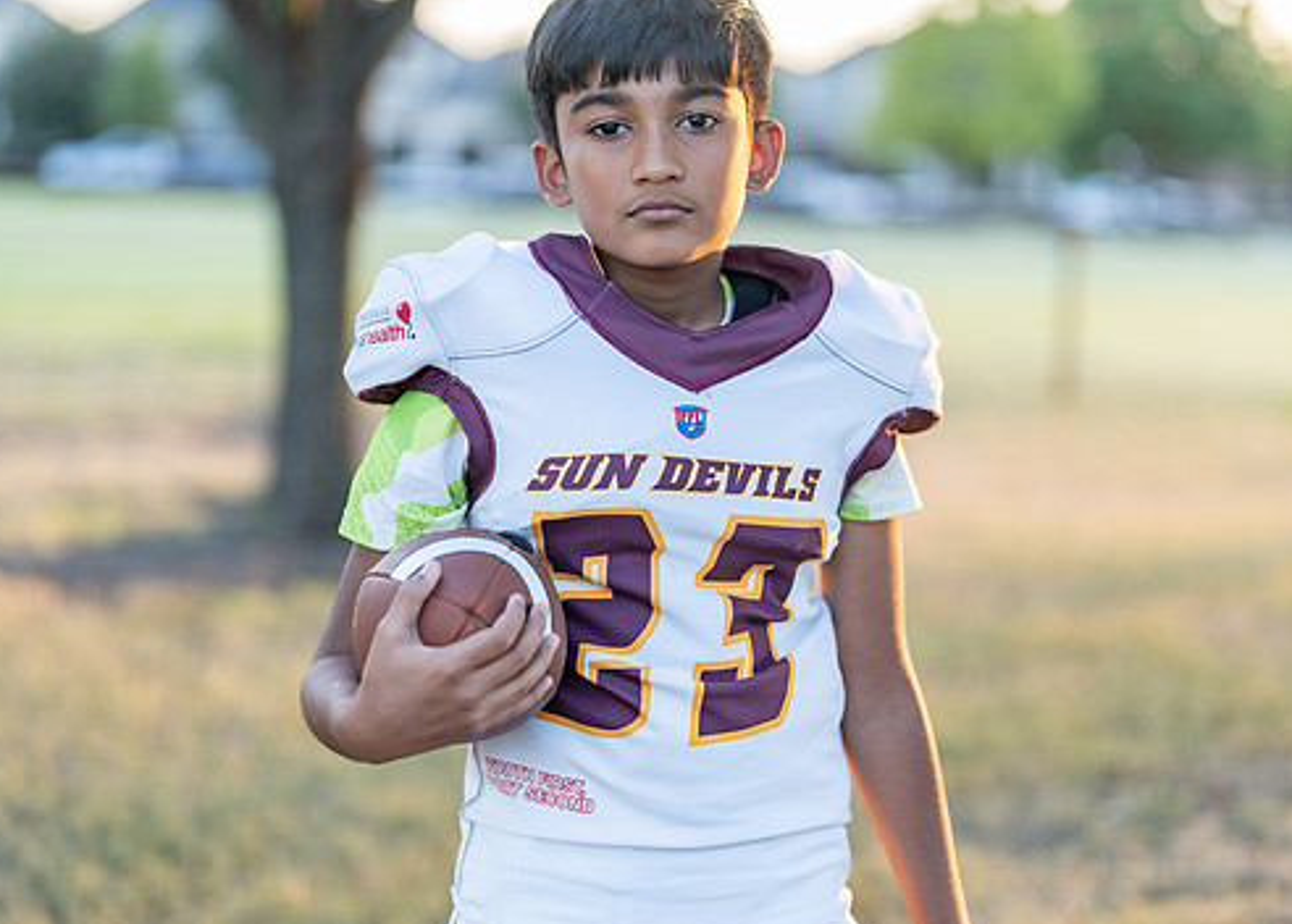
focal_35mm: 67
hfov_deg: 29.4
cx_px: 679
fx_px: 2460
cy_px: 401
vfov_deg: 21.3
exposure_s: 1/500
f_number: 1.2
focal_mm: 50
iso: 160
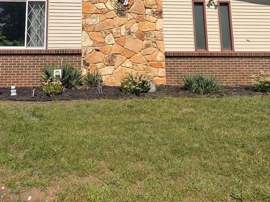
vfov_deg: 47.4
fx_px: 203
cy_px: 18
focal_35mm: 26
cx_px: 81
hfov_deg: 64.7
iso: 51
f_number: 1.7
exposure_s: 1/4184
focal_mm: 2.02
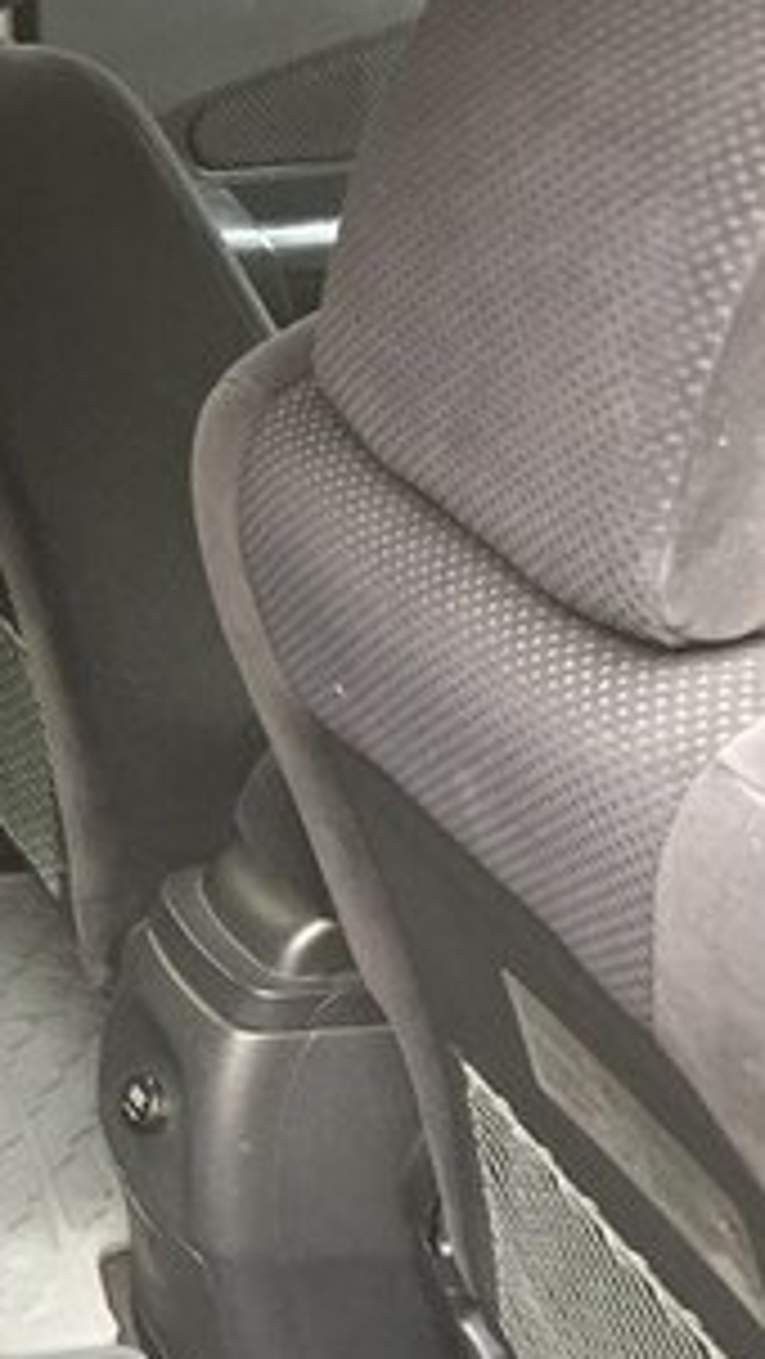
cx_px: -508
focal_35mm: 69
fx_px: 2487
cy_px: 839
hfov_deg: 15.6
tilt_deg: -28.2
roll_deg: +0.0
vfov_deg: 30.5
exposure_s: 1/33
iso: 125
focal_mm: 4.15
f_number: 2.2
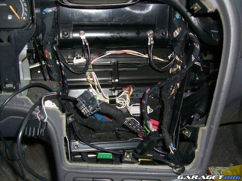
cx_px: 121
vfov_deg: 37.7
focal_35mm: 38
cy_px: 90
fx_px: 266
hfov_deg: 49.0
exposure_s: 1/60
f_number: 2.8
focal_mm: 7.9
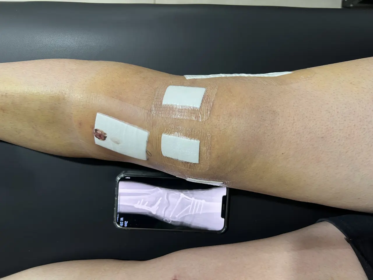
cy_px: 140
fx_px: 280
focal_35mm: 26
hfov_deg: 67.3
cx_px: 186
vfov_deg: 53.1
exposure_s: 1/60
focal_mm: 5.7
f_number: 1.5
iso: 160
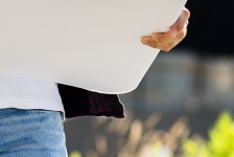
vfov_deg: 4.0
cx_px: -55
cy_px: -137
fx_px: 2219
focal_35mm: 341
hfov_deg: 6.0
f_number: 3.2
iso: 250
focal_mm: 85
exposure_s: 1/640
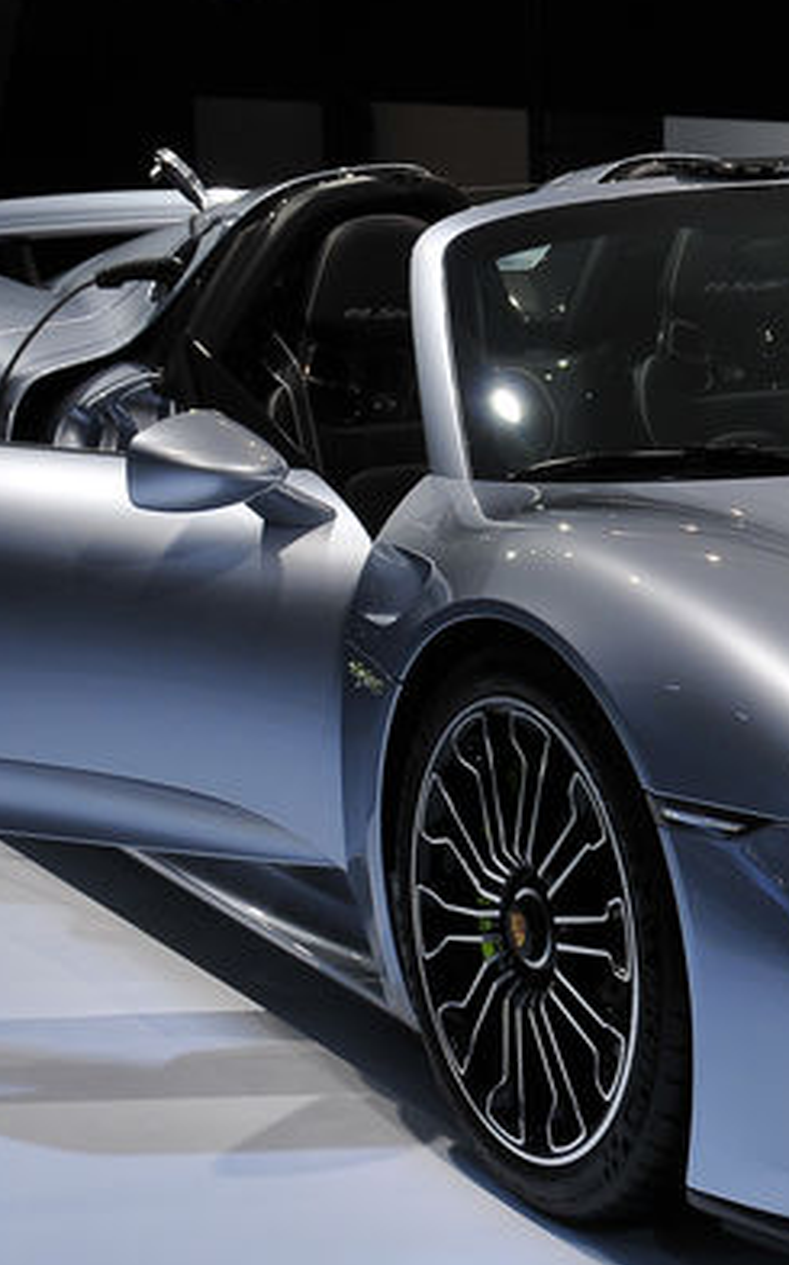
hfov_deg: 14.1
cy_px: 501
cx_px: 789
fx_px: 3137
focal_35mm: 91
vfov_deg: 22.8
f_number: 7.1
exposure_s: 1/40
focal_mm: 26
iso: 200
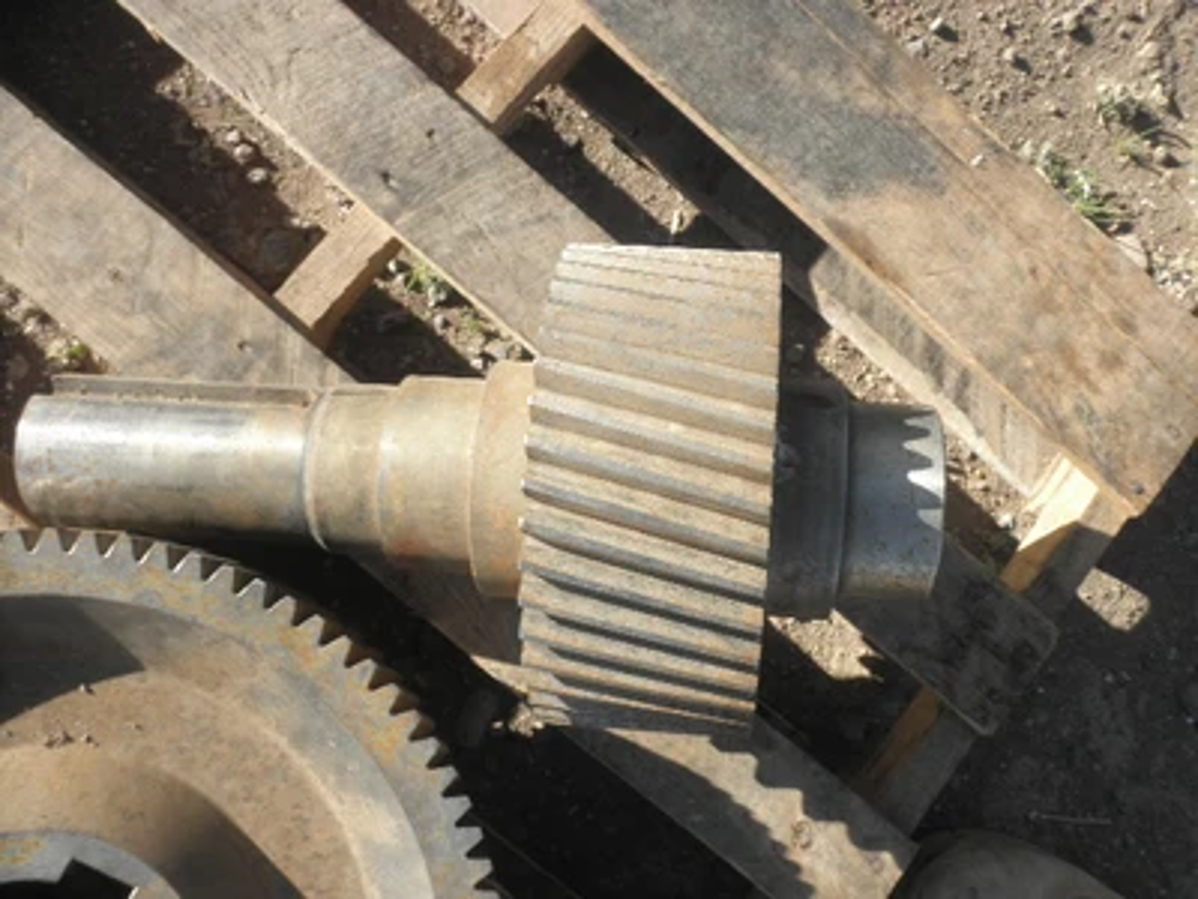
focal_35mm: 35
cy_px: 450
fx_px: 1211
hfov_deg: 52.6
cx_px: 599
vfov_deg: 40.7
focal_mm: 6.1
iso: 64
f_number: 3.2
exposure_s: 1/320
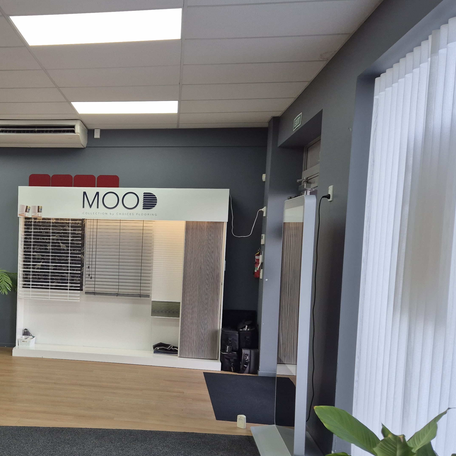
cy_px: 273
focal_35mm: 38
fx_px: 566
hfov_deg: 41.4
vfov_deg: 43.6
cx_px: 71
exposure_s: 1/100
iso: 32
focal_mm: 5.4
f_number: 1.8
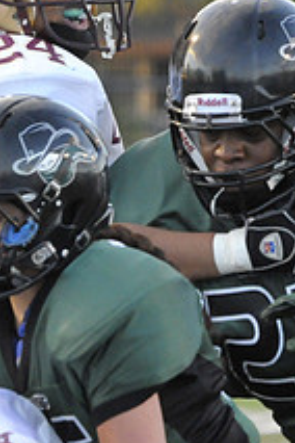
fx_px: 13409
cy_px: 306
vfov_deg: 1.9
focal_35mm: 1091
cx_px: 185
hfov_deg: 1.3
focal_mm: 400
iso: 12800
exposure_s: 1/500
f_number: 10
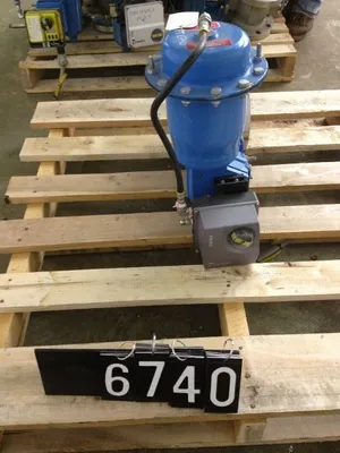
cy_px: 226
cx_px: 170
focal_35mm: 35
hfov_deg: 40.7
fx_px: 458
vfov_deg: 52.6
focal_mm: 4.28
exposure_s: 1/20
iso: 320
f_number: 2.4
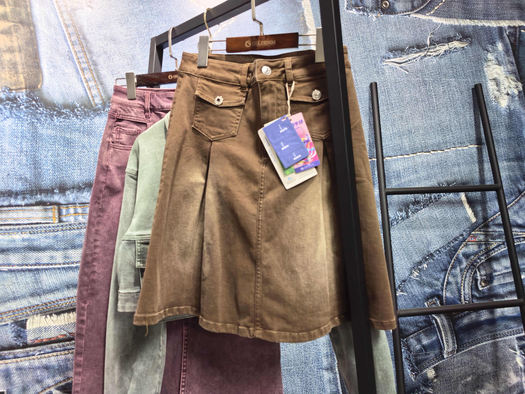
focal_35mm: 24
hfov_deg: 71.6
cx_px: 262
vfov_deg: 56.8
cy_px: 197
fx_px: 364
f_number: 1.8
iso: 64
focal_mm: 5.75
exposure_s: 1/50
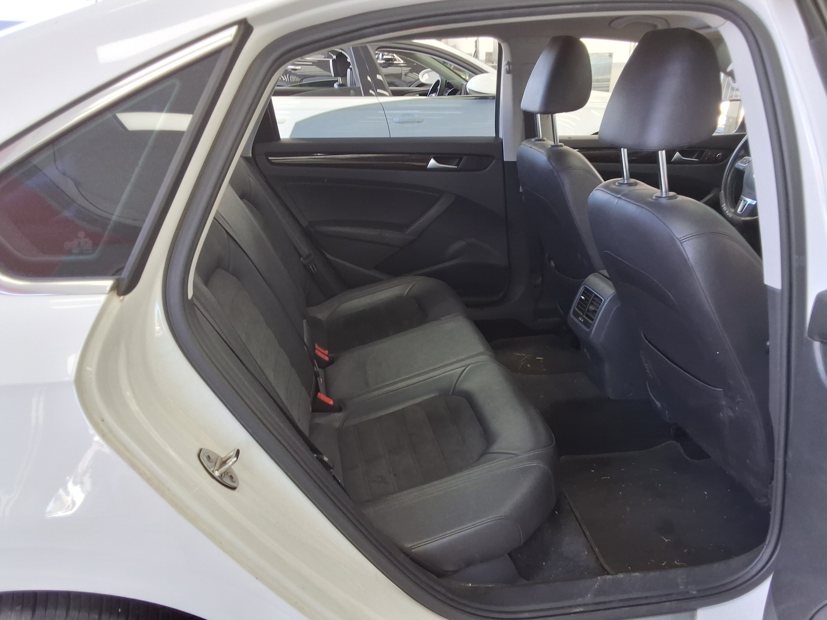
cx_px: 414
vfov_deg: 49.7
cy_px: 310
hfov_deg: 63.4
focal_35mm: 28
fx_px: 669
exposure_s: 1/60
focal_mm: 2.91
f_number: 1.9
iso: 32
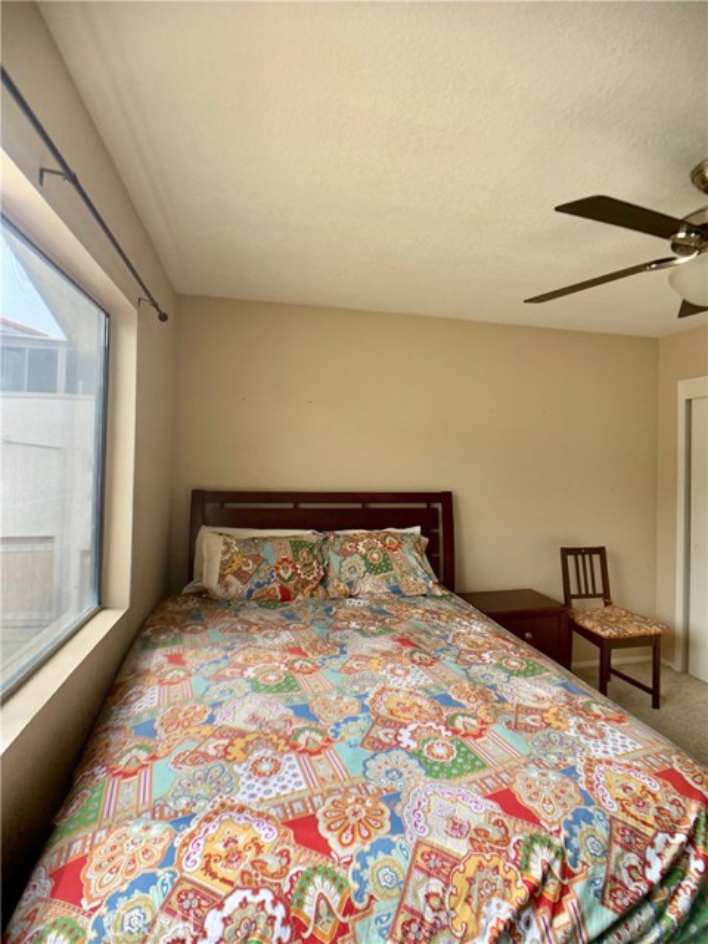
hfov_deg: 53.1
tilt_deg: +1.1
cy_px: 472
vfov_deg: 67.3
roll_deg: -1.4
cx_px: 354
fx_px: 709
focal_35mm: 26
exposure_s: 1/121
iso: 32
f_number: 1.8
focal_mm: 4.25
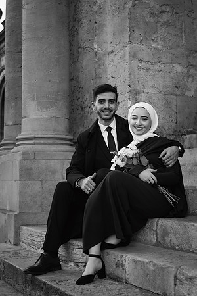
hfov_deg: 22.6
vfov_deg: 33.4
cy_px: 148
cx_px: 98
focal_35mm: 60
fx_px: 492
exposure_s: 1/640
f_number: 2.8
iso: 200
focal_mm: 40
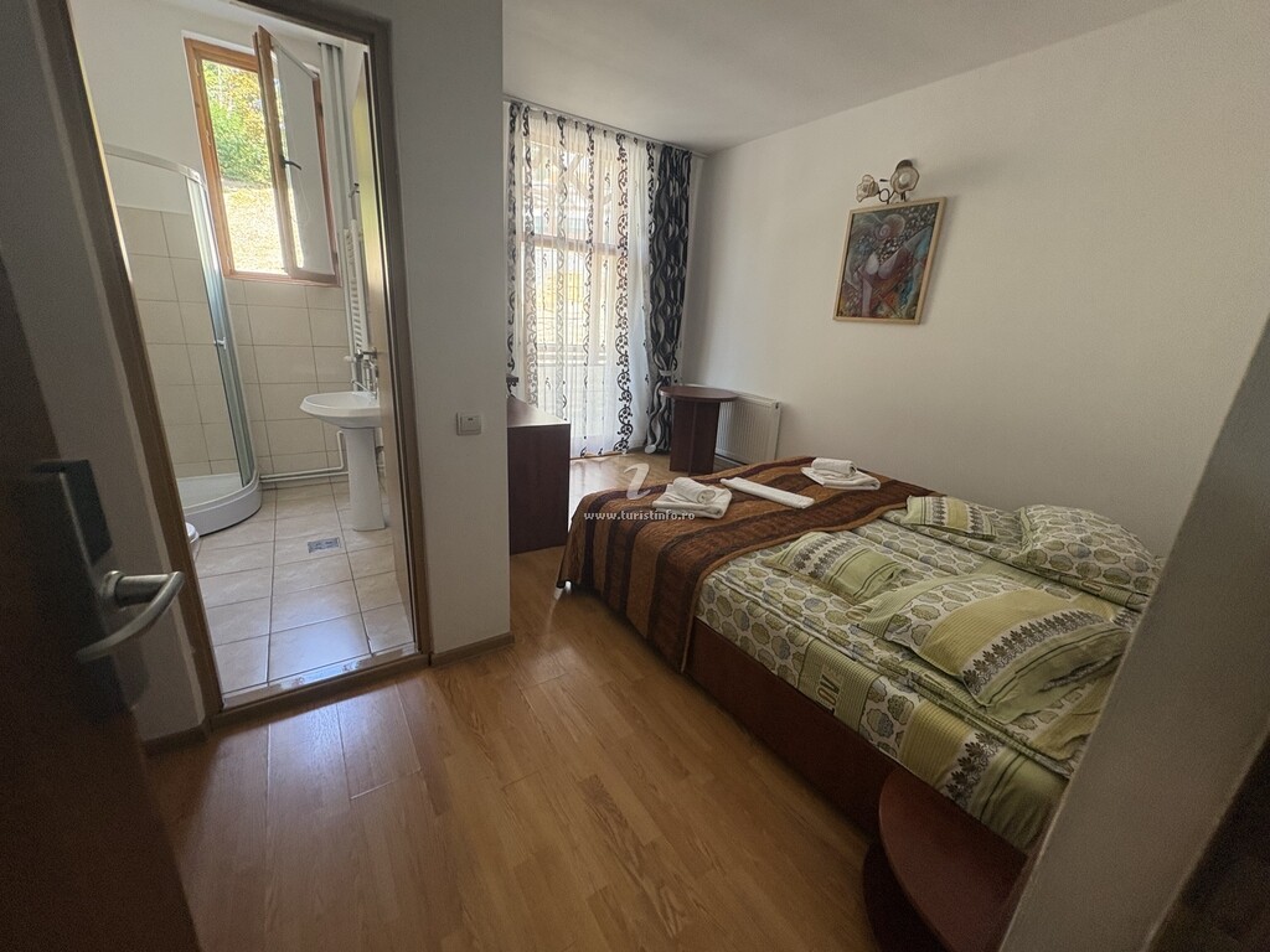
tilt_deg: -14.5
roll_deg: -2.8
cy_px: 476
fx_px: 514
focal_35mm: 14
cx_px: 635
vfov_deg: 85.7
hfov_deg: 102.1
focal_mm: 2.22
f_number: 2.2
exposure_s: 1/60
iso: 250
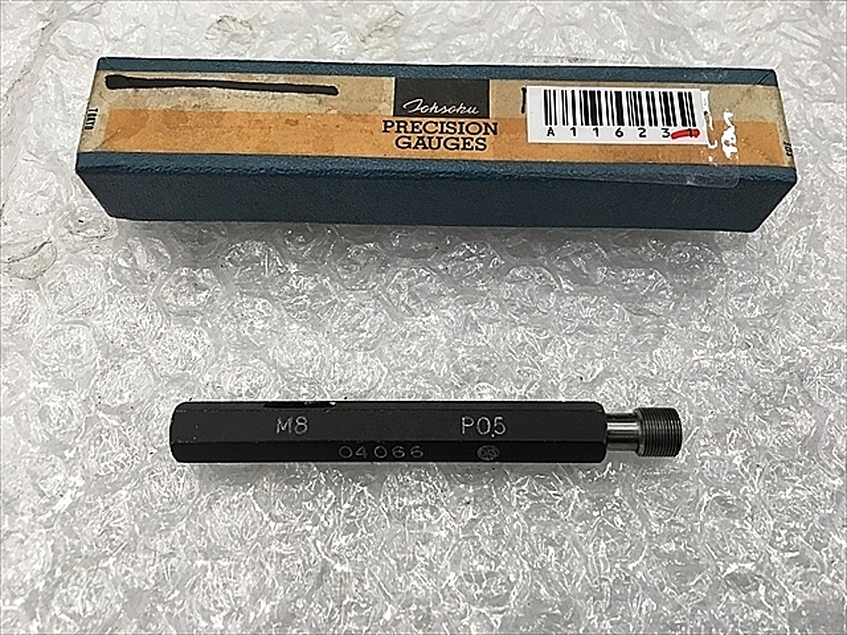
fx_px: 710
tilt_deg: -65.9
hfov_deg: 61.7
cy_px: 318
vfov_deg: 48.2
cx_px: 424
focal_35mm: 29
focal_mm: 4.15
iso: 40
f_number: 2.2
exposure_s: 1/30
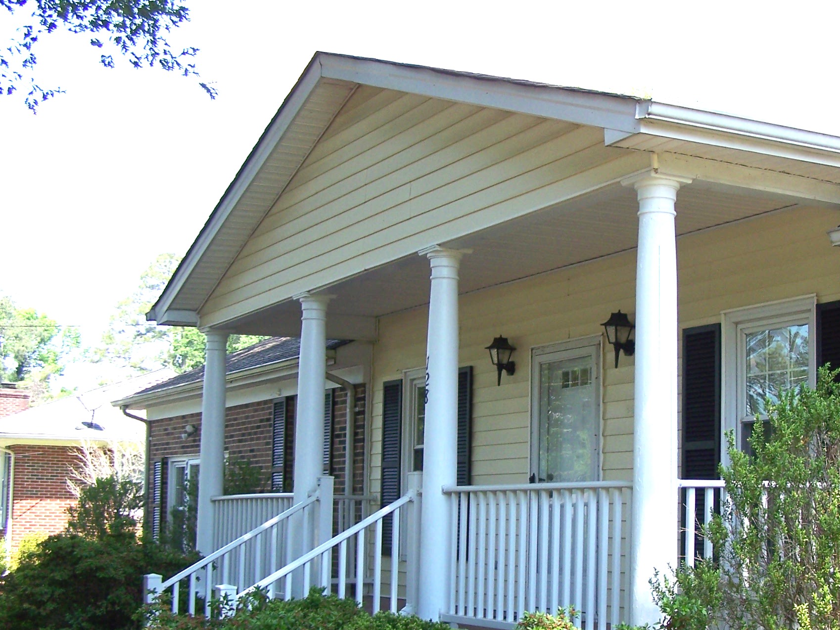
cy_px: 401
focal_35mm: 58
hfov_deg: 32.9
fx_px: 1408
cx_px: 566
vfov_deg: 25.2
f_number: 2.8
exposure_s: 1/250
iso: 64
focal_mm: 6.3
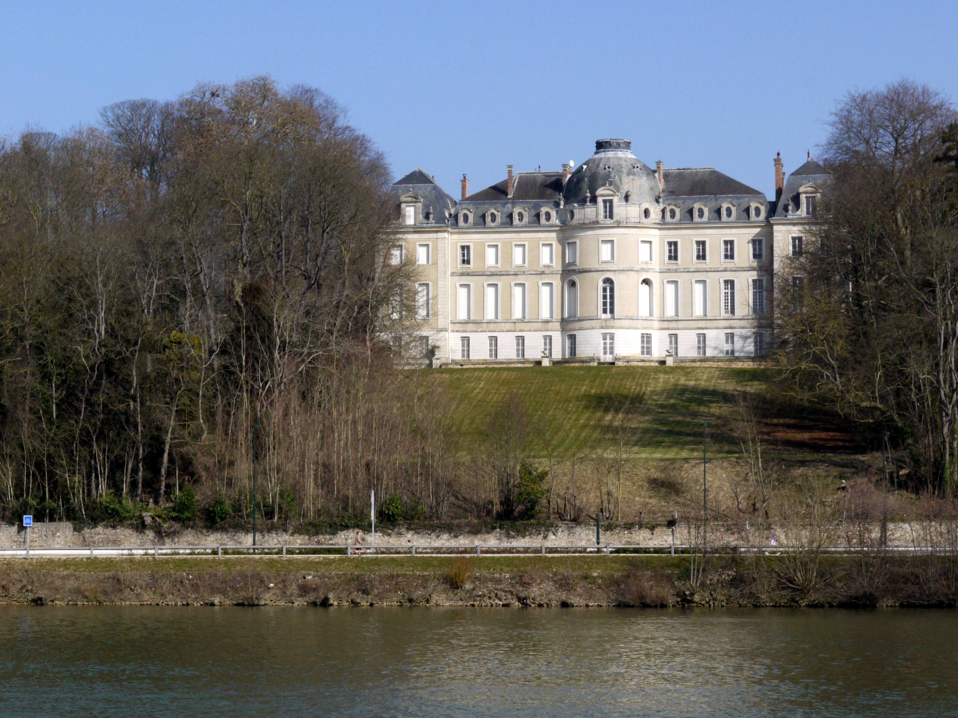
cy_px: 359
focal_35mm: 90
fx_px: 2491
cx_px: 479
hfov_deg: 21.8
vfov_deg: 16.4
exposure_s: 1/200
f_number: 22
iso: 400
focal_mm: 45
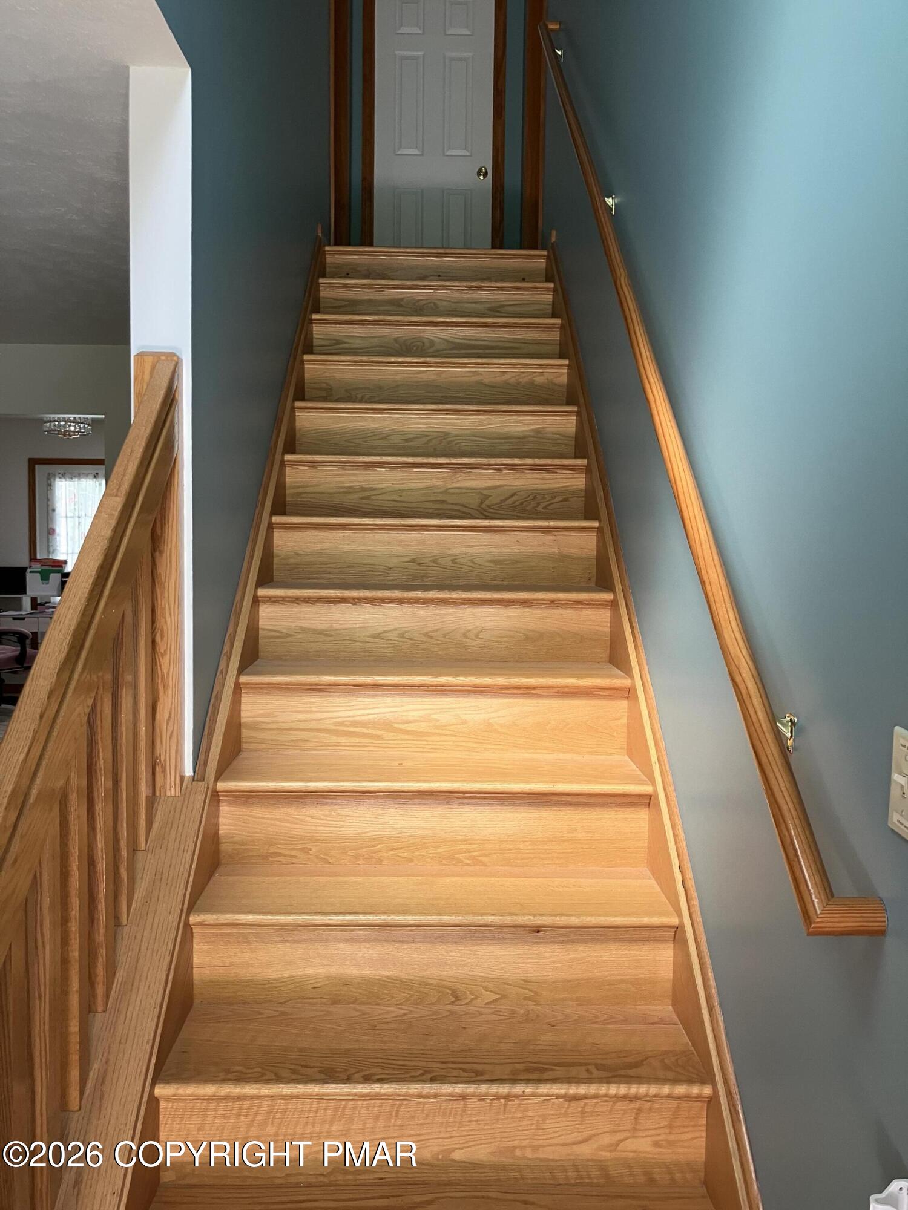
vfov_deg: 63.4
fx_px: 979
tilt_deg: -3.9
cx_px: 454
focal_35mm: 28
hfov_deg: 49.7
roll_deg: -0.2
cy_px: 605
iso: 80
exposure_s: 1/69
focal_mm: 3.99
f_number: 1.8
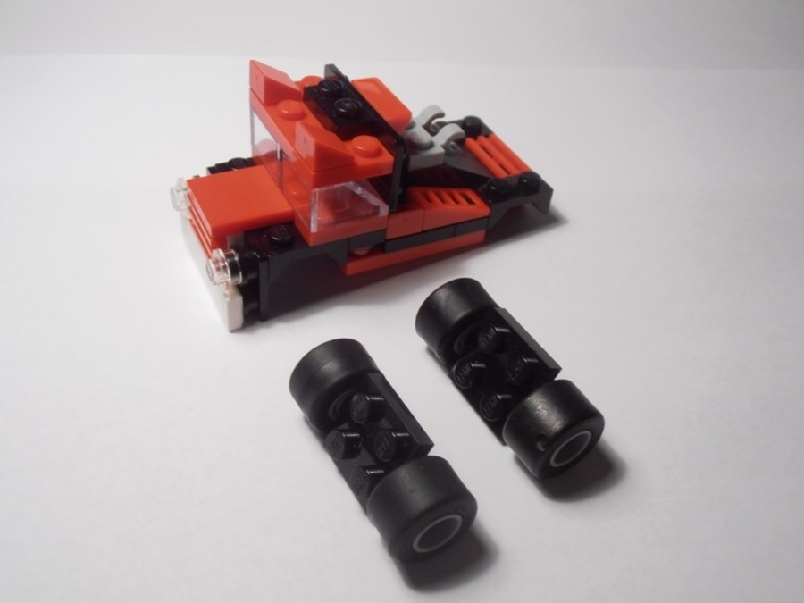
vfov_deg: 38.7
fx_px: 859
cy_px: 302
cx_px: 402
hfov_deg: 50.1
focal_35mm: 37
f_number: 3.9
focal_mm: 6.61
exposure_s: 1/40
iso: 80
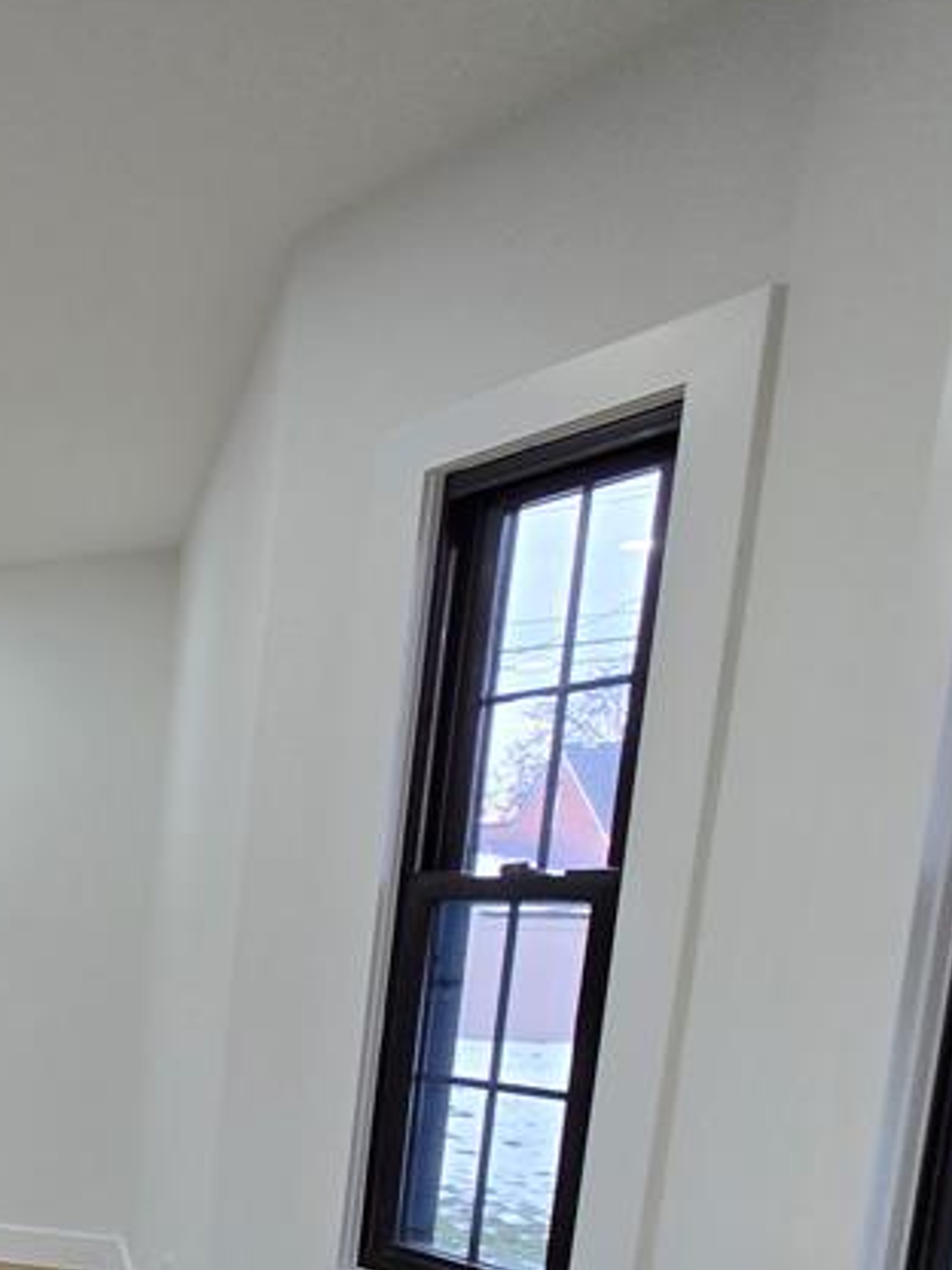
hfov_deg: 26.3
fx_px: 1173
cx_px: -577
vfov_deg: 51.9
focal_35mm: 32
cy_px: 1078
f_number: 2.2
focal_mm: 2.2
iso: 80
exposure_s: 1/60
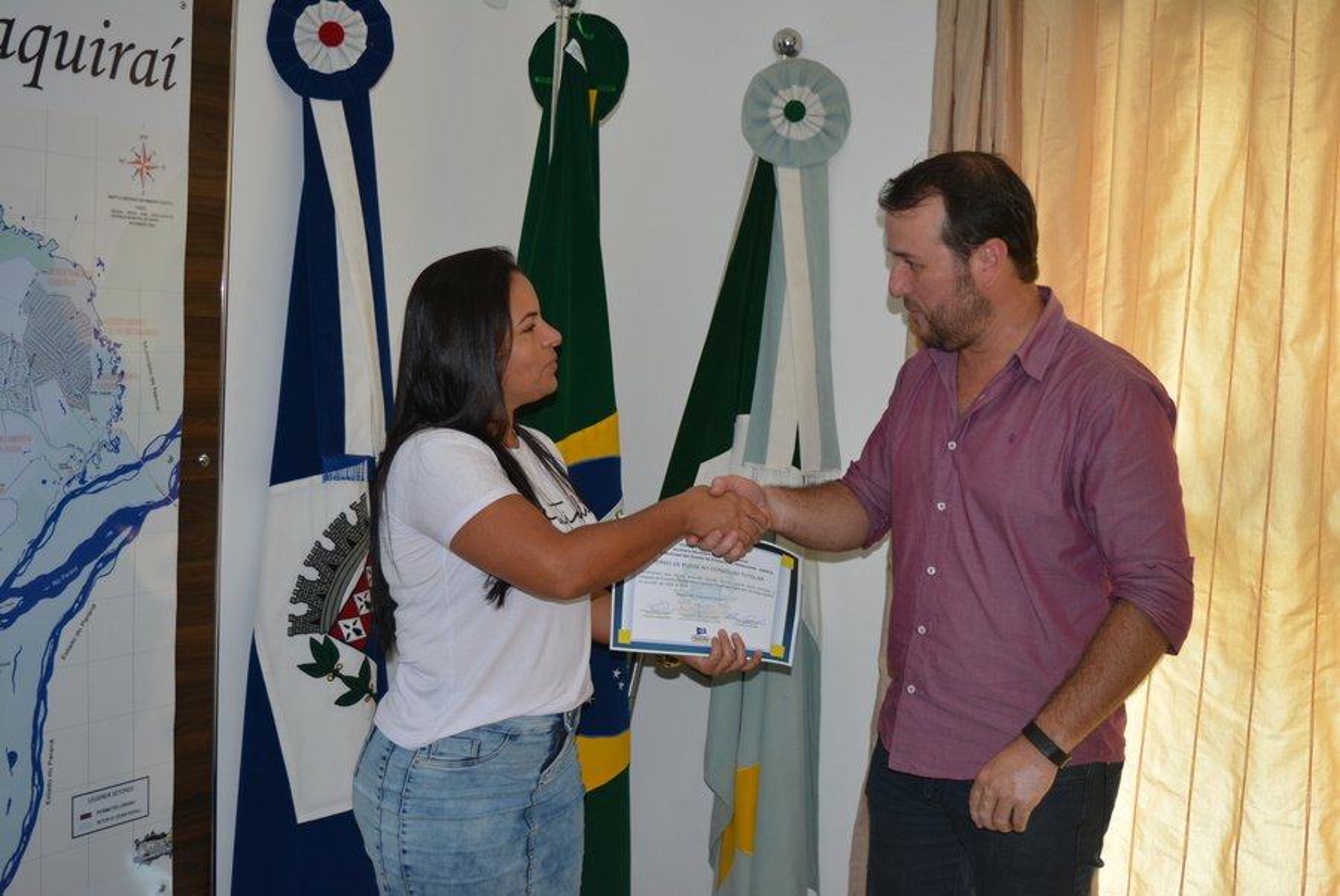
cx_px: 670
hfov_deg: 49.5
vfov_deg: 34.3
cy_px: 448
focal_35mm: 39
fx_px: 1453
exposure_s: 1/125
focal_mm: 26
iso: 400
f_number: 4
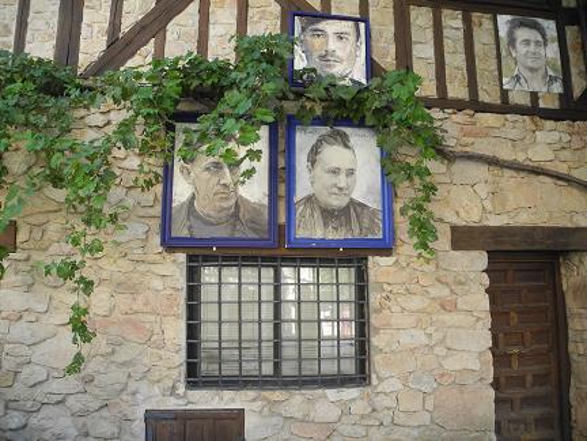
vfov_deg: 49.7
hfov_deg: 63.4
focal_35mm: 28
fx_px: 475
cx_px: 294
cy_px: 220
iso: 100
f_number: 2.8
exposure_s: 1/80
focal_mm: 6
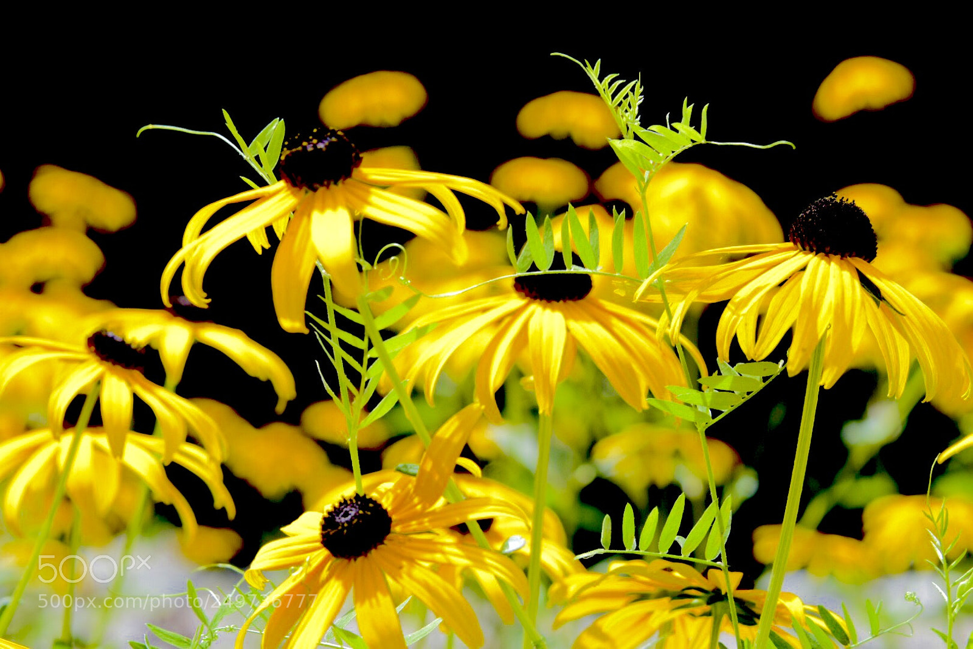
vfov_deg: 10.2
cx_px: 486
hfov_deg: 15.2
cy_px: 324
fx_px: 3649
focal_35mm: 135
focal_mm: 90
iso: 400
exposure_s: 1/250
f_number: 10
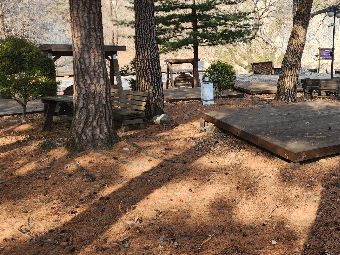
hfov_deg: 49.5
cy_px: 80
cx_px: 251
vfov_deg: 39.1
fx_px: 354
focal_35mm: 36
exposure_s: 1/293
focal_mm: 5.4
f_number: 1.8
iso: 20
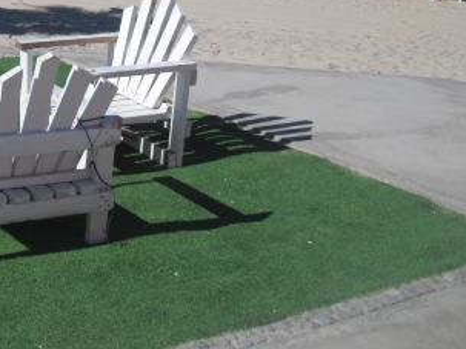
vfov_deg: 18.7
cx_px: -2
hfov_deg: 24.5
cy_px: -18
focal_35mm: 76
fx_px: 1023
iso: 64
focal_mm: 6.3
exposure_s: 1/250
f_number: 7.8
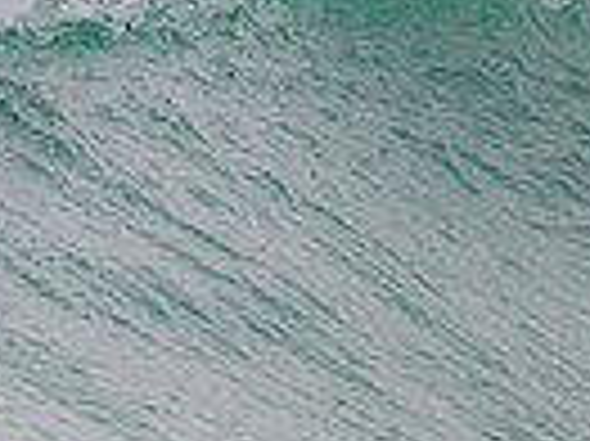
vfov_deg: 0.3
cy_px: -166
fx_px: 74074
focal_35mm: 4350
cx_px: -111
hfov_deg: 0.5
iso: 2000
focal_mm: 760
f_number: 11
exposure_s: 1/2000
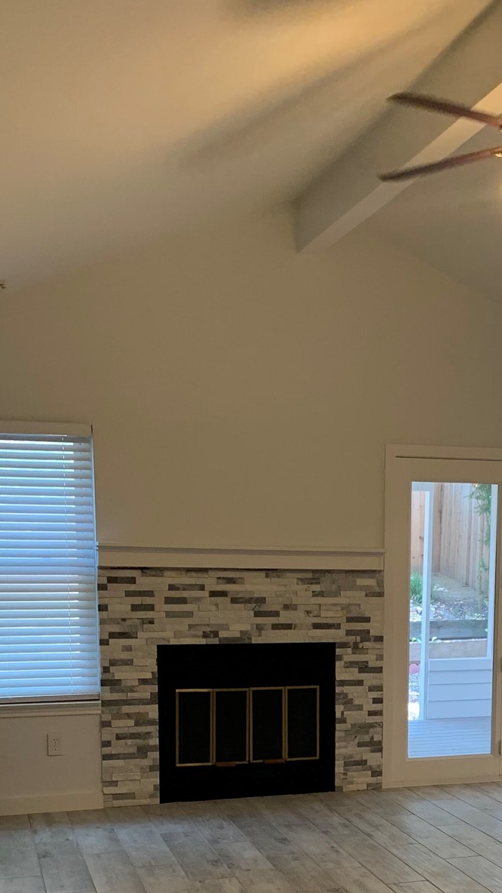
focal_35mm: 49
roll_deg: +0.8
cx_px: 415
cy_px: 716
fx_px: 1160
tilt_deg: -8.1
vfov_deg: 40.4
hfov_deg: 24.0
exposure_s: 1/60
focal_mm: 4.25
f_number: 1.8
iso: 100
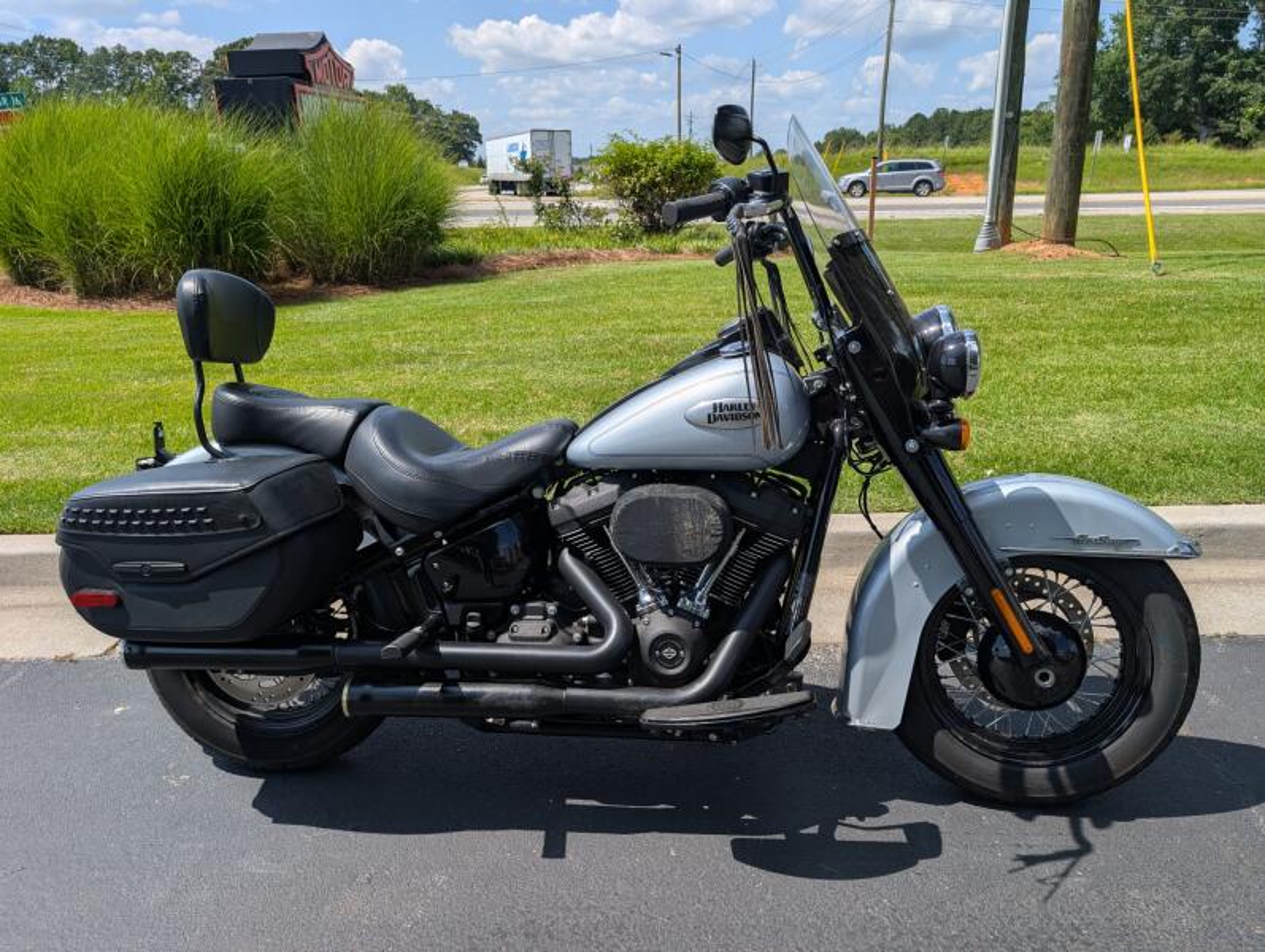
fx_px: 878
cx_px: 632
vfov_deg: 56.9
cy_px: 476
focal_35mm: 24
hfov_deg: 71.5
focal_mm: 6.9
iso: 20
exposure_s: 1/1497
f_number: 1.68
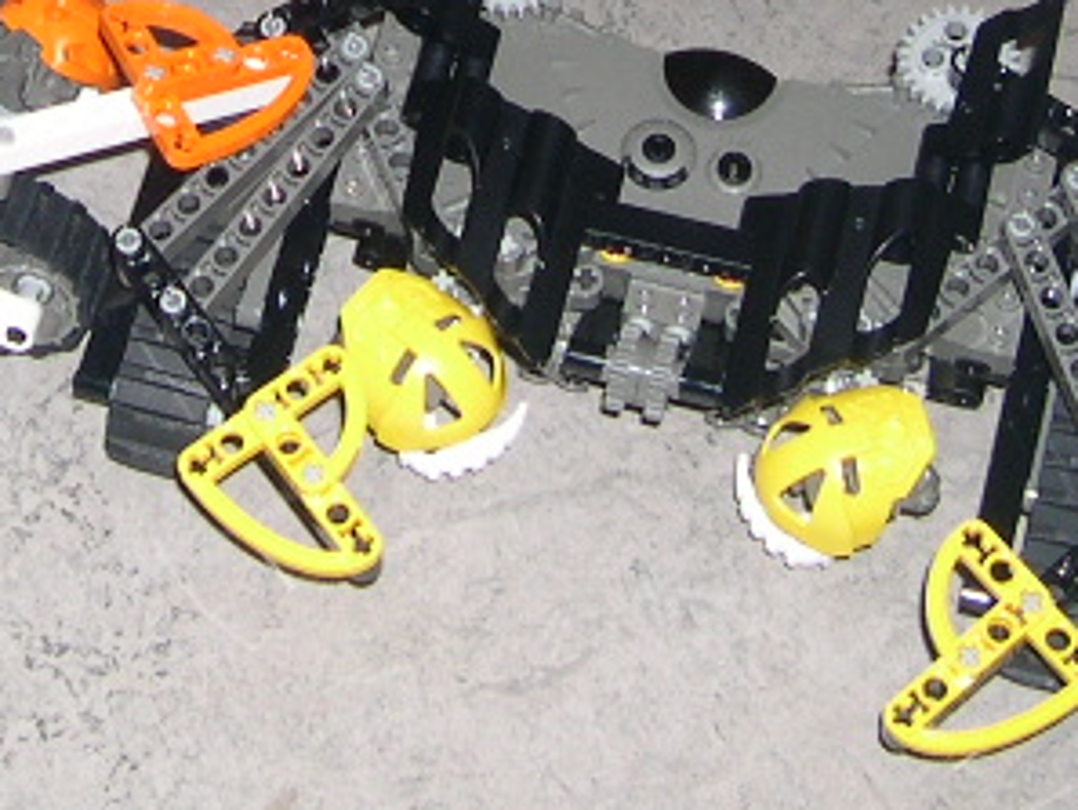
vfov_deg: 10.9
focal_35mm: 131
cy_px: -443
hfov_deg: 14.9
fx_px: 4081
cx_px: 203
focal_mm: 8
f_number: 2.8
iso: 100
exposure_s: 1/60
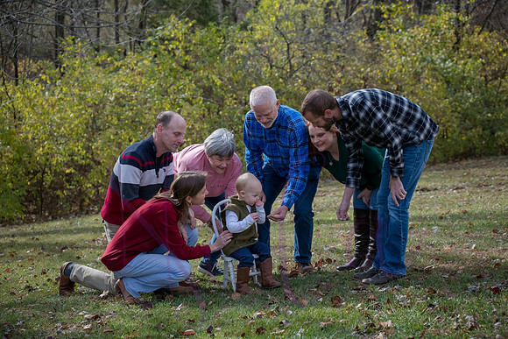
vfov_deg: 17.1
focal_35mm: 80
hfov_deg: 25.4
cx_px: 254
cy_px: 170
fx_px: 1129
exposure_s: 1/800
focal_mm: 80
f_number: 5
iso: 400
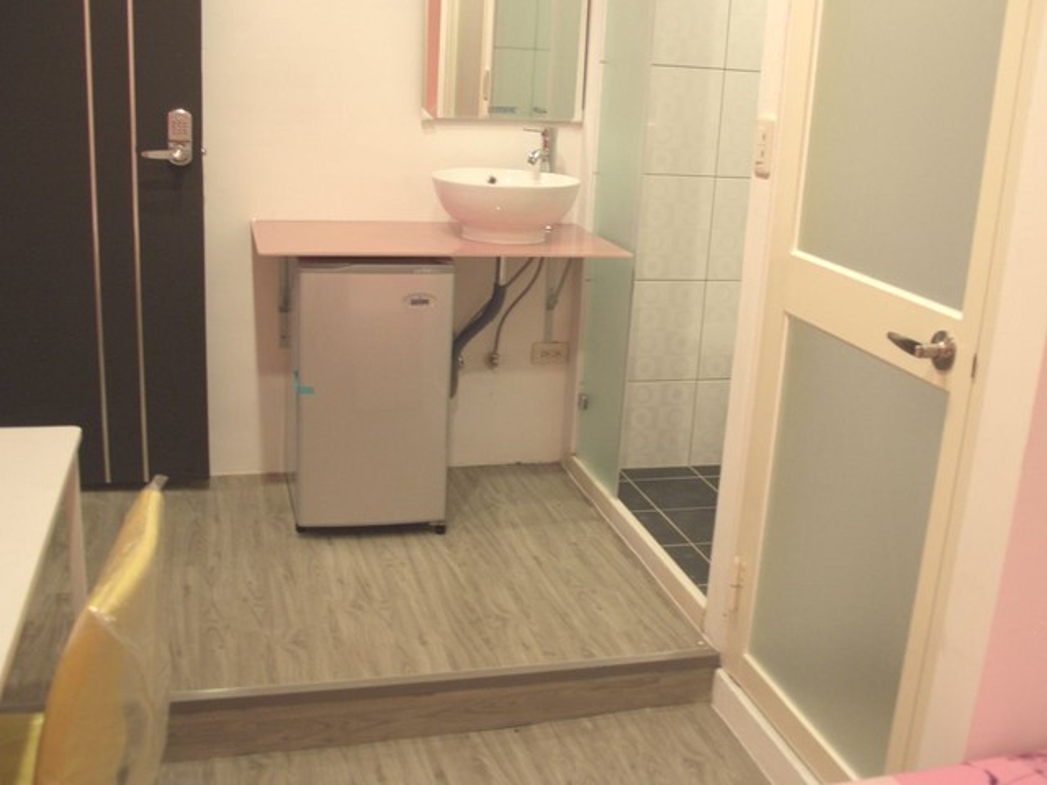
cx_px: 524
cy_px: 392
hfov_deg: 51.4
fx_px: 1089
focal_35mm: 36
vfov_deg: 39.7
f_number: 2.9
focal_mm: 7.81
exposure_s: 1/13
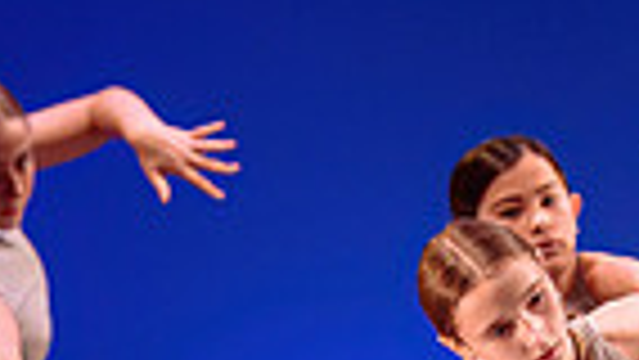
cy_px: 479
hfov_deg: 3.4
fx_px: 10645
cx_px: 647
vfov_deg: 1.9
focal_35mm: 628
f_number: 2.8
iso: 1600
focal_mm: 135
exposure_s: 1/250
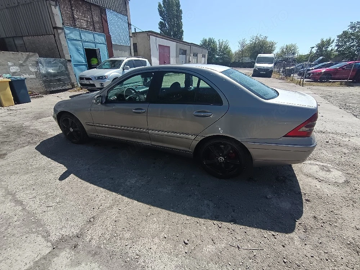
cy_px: 135
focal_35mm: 15
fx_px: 156
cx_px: 180
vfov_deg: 81.7
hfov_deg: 98.2
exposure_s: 1/1667
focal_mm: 1.65
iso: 63
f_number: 2.2
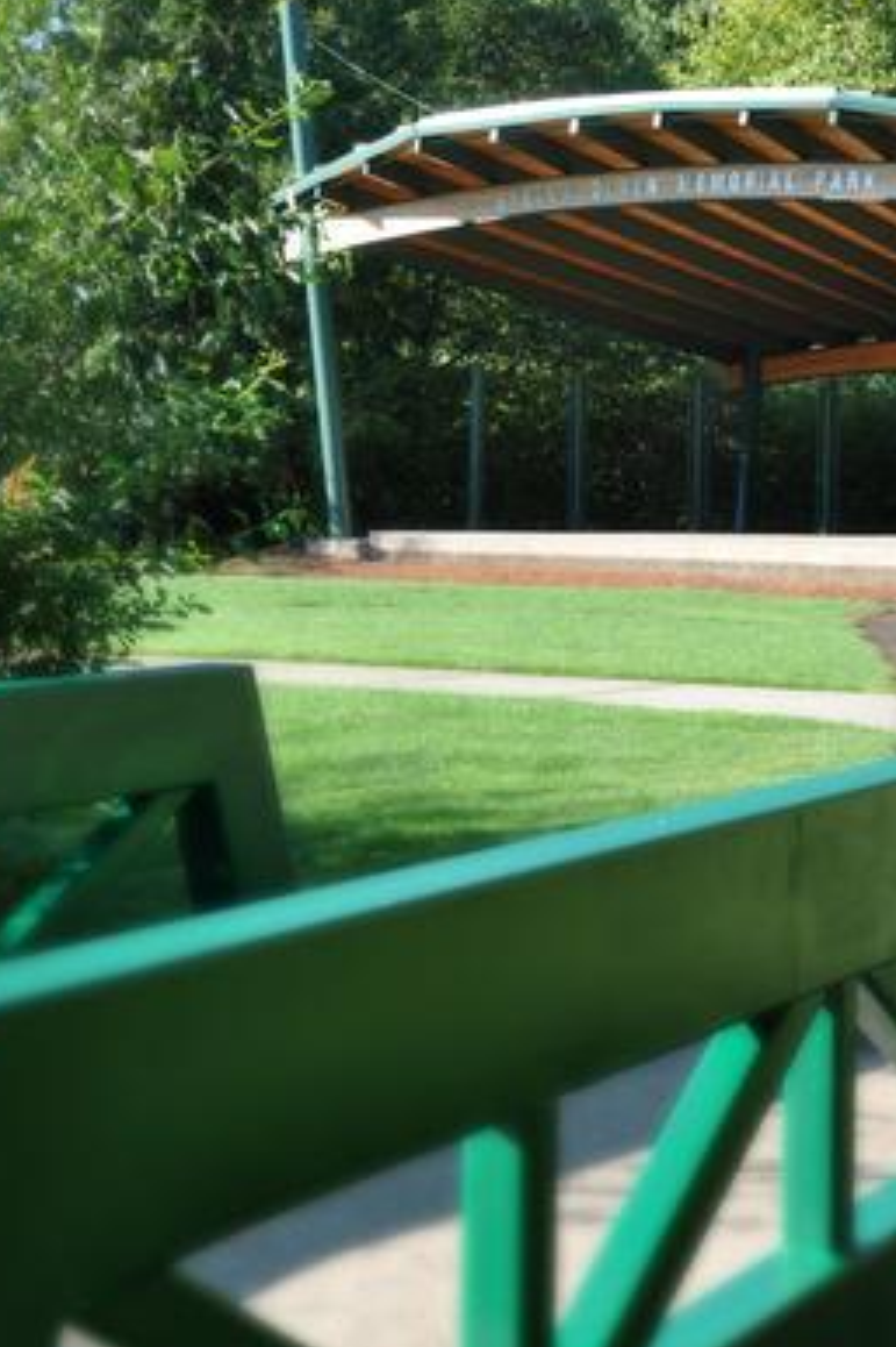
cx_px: 593
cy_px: 332
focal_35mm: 82
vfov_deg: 24.6
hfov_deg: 16.6
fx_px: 3056
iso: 400
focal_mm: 35
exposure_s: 1/250
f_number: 8
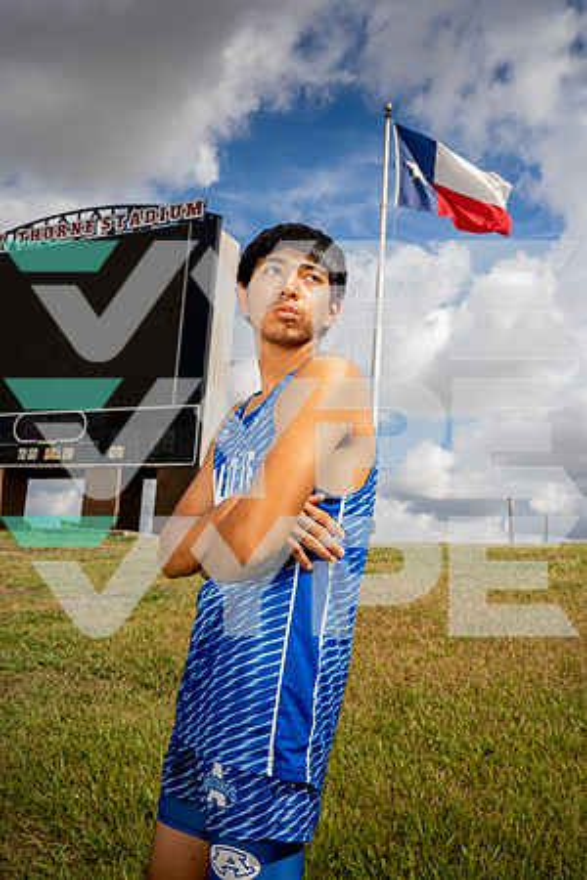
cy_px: 440
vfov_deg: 53.1
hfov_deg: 36.9
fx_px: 880
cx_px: 294
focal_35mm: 36
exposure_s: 1/250
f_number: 8
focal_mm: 36
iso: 80
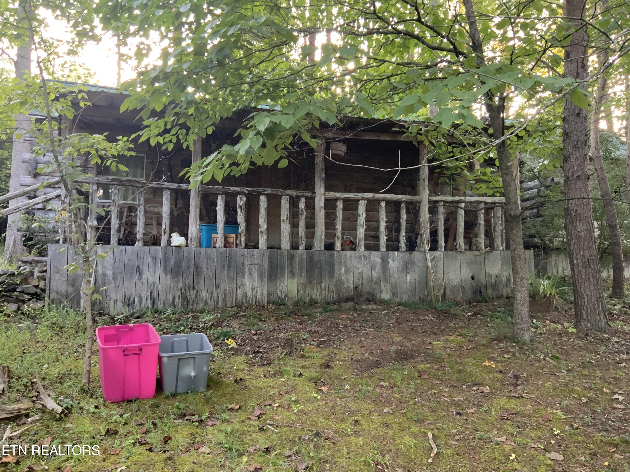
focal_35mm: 29
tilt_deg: +2.2
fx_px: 528
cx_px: 315
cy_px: 236
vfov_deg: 48.2
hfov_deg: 61.7
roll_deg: -0.1
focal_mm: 3
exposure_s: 1/60
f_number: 1.8
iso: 160
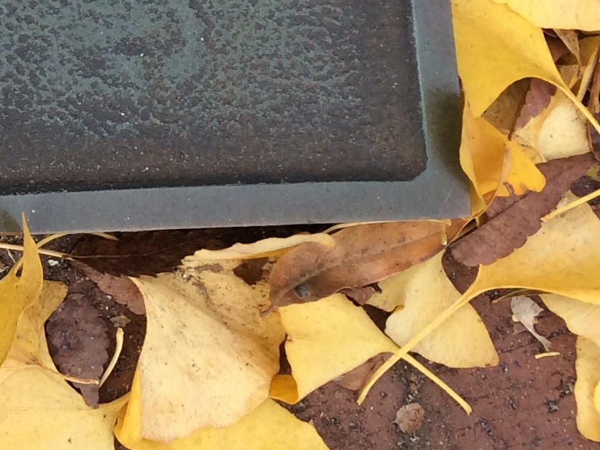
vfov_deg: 12.1
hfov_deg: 14.7
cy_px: -293
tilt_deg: -77.8
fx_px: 1993
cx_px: -515
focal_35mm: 115
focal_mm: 4.15
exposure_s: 1/302
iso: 32
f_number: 2.2
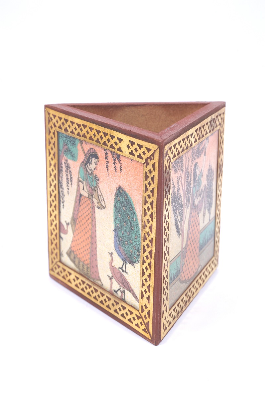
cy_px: 198
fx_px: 828
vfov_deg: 27.0
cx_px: 132
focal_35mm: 75
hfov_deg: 18.2
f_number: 16
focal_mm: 75
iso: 200
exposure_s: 1/125
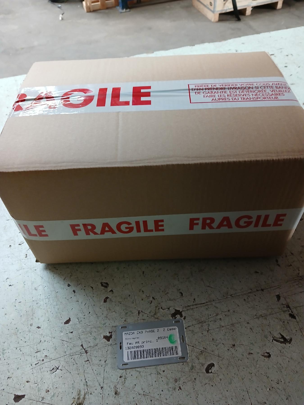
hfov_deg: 51.4
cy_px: 202
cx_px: 152
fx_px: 316
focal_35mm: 27
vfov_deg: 65.3
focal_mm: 3.98
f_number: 1.8
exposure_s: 1/33.3
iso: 250
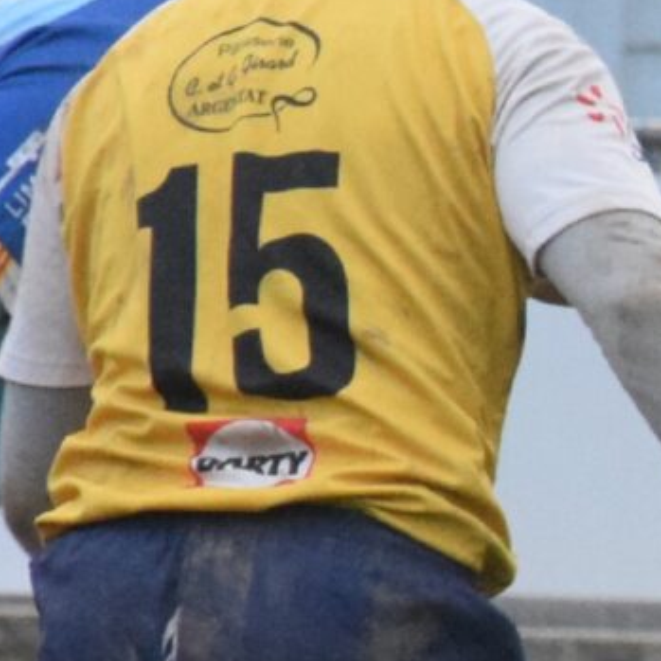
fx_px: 21239
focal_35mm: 983
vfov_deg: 1.8
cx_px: 2229
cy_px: 641
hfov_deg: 1.8
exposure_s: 1/500
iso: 2800
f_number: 5.6
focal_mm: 105
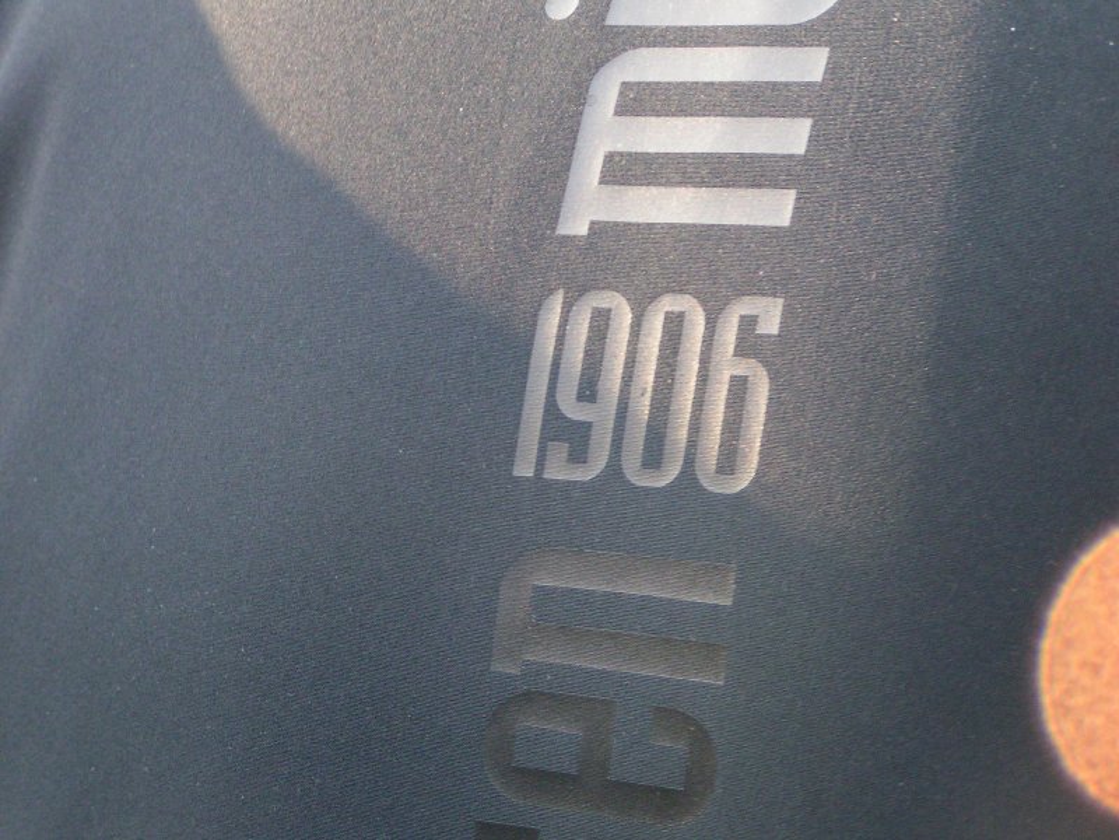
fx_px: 4041
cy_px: 420
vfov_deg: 11.9
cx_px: 560
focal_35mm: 125
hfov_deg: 15.8
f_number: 3.5
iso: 200
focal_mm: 19.1
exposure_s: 1/80
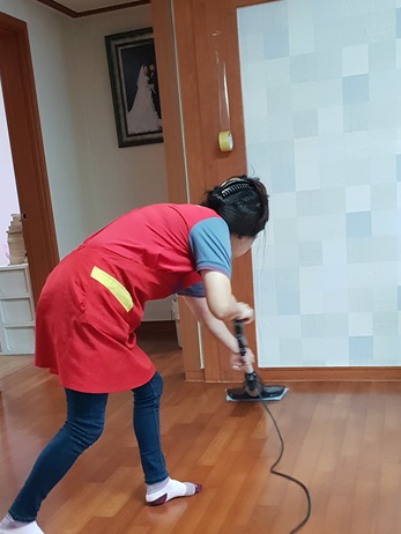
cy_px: 370
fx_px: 648
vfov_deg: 43.9
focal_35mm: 42
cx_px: 171
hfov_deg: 34.3
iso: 800
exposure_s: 1/60
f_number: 2.4
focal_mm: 4.3
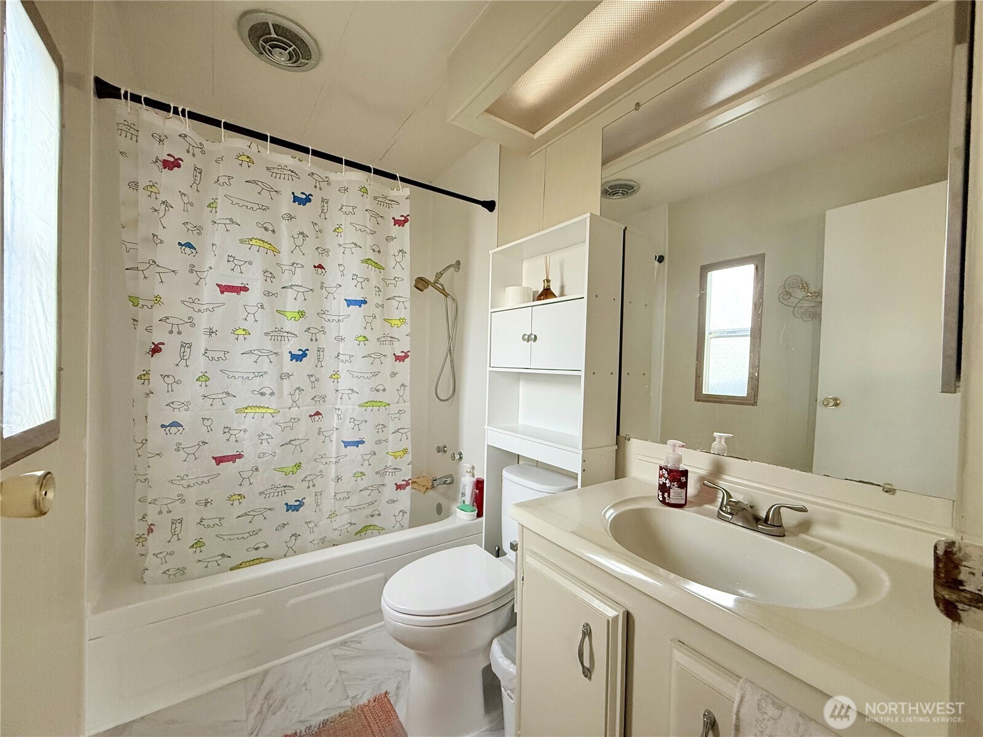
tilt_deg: -0.8
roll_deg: -1.3
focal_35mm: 14
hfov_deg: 102.1
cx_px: 492
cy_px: 368
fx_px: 398
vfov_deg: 85.7
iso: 320
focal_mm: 2.22
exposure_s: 1/120
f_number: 2.2
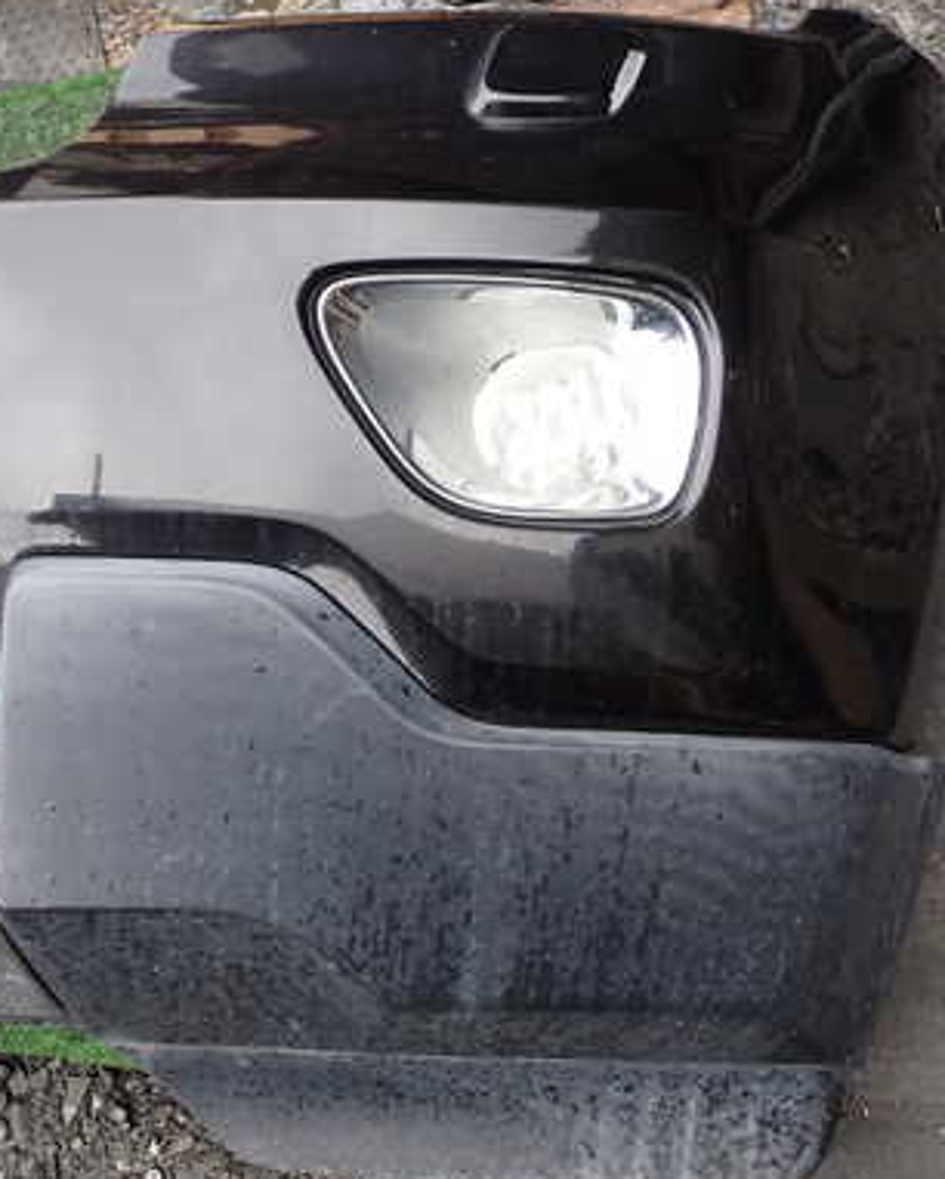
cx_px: 142
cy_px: 605
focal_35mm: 46
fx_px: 1607
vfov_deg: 40.3
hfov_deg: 31.6
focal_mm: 5.4
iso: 100
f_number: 3.2
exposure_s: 1/250
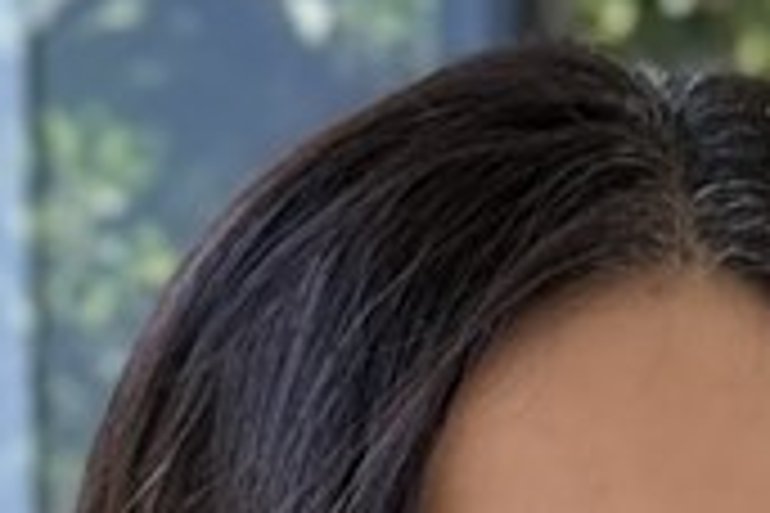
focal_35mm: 389
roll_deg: -0.1
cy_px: 2518
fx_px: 8320
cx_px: 752
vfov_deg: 3.3
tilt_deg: -18.2
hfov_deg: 5.3
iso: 64
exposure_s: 1/336
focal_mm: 6.76
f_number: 1.78
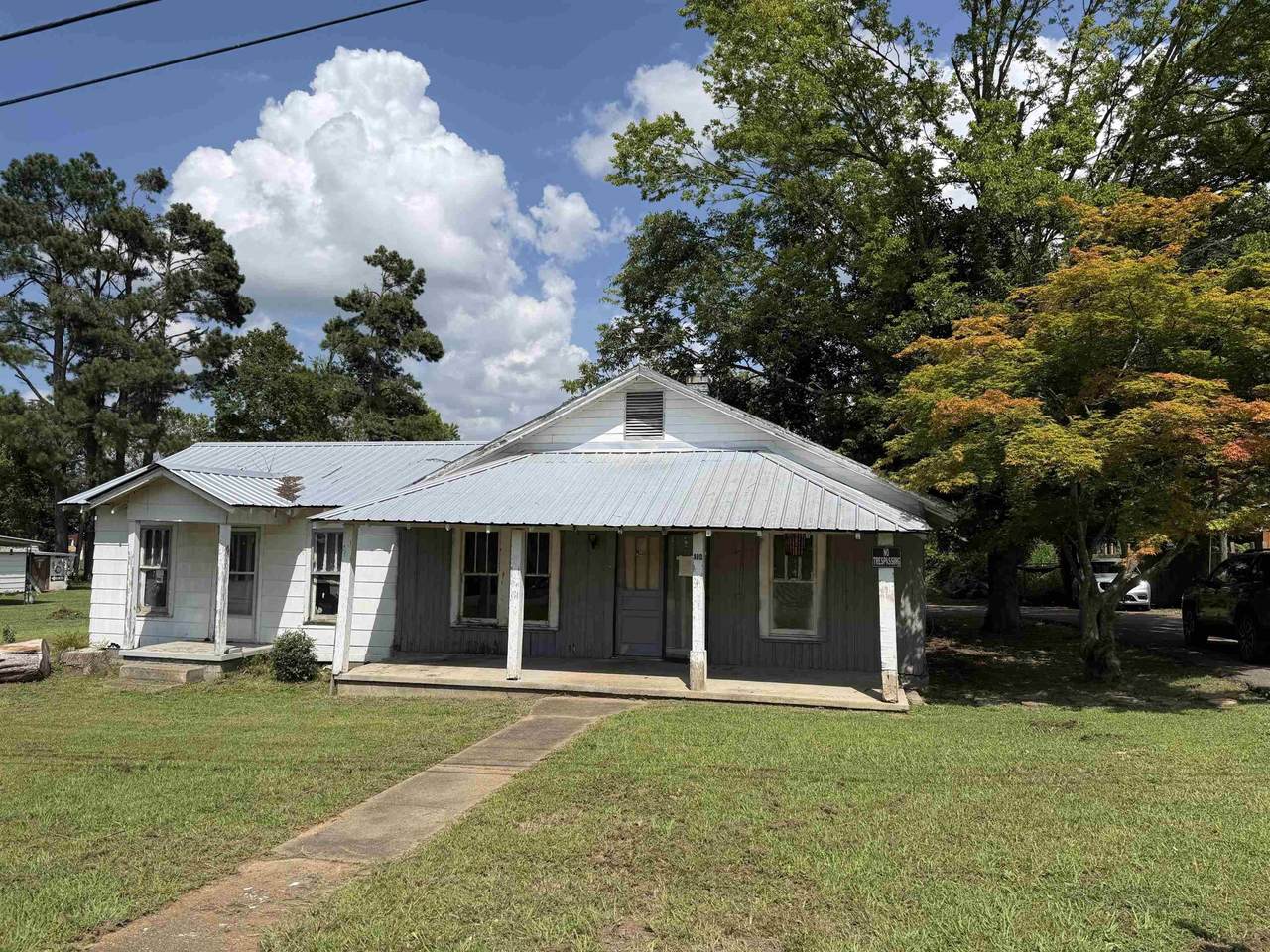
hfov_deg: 71.6
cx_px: 635
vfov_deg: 56.8
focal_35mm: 24
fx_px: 881
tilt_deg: +3.7
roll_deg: +0.0
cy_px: 476
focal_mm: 6.76
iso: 80
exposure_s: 1/6173
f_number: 1.78
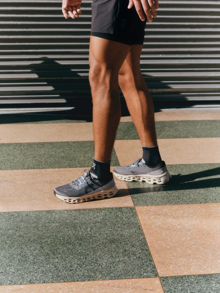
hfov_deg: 28.6
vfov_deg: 37.5
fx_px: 432
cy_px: 146
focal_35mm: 51
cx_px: 110
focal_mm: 64
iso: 3200
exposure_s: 1/2000
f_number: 16
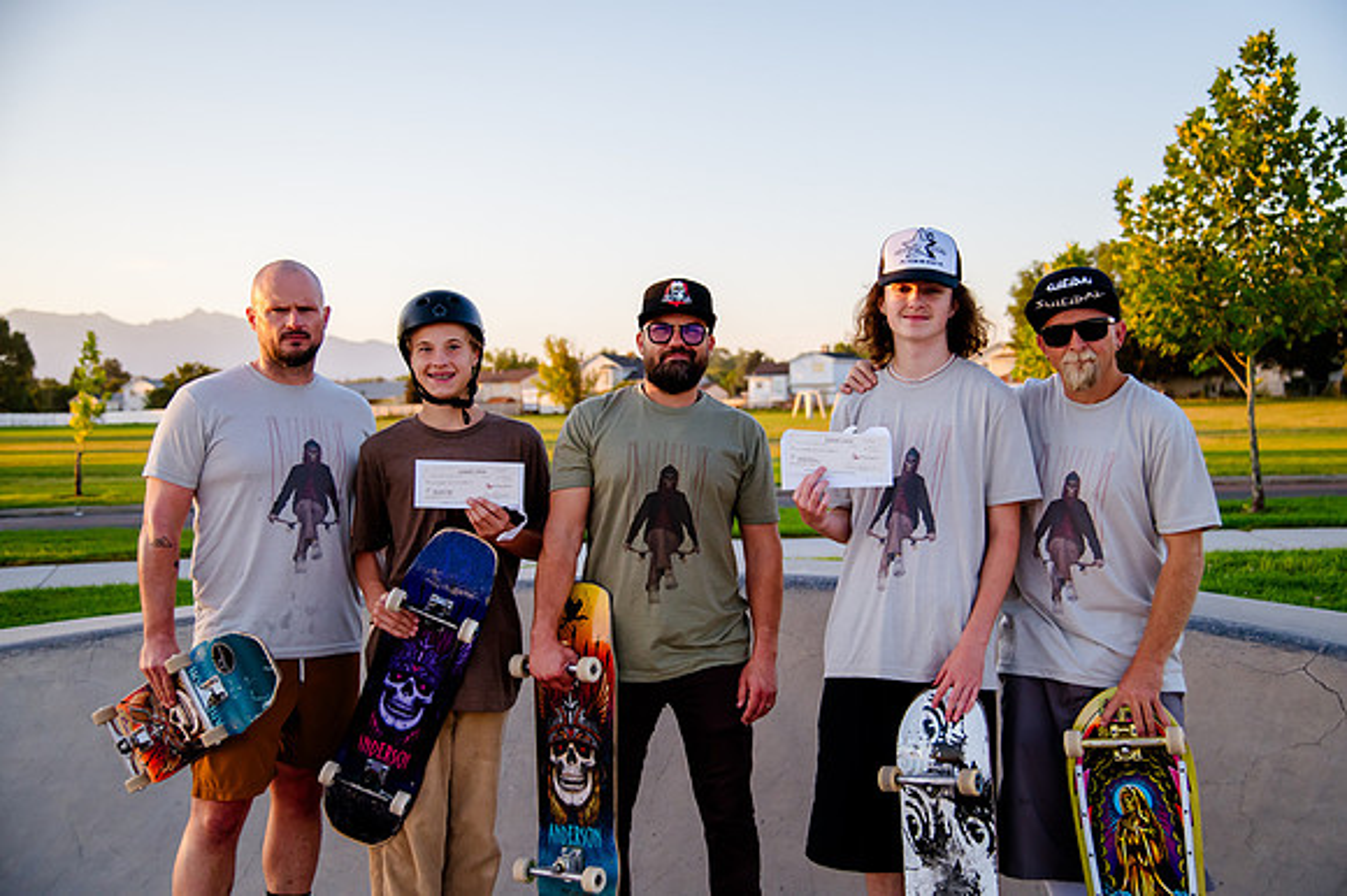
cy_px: 448
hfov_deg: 44.5
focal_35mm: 44
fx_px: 1645
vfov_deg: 30.5
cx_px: 674
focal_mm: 44
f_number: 4
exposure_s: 1/2000
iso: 1600
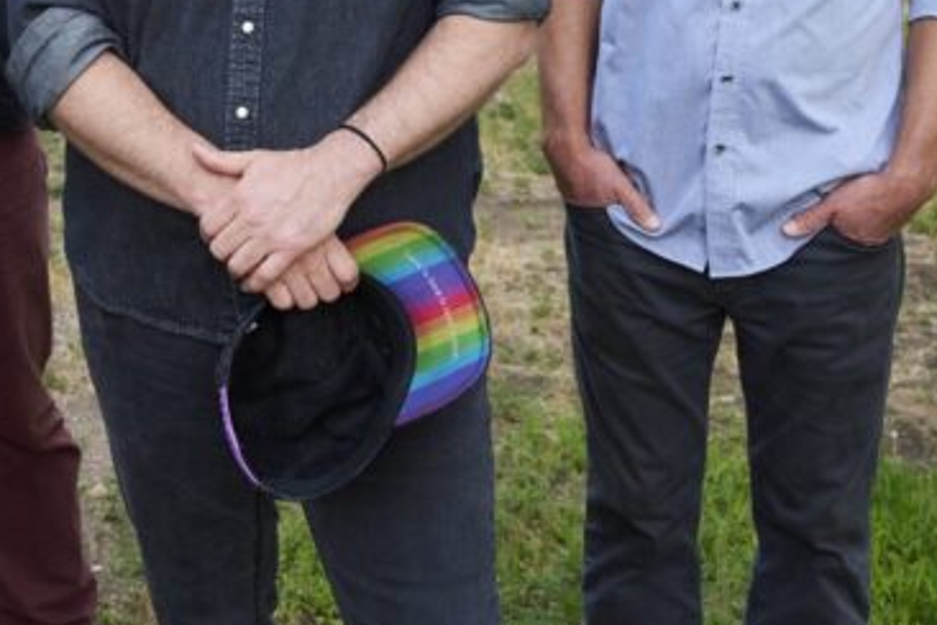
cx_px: -13
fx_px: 2186
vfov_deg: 15.9
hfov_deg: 23.1
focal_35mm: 84
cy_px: -19
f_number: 4
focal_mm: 30
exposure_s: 1/60
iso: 1000
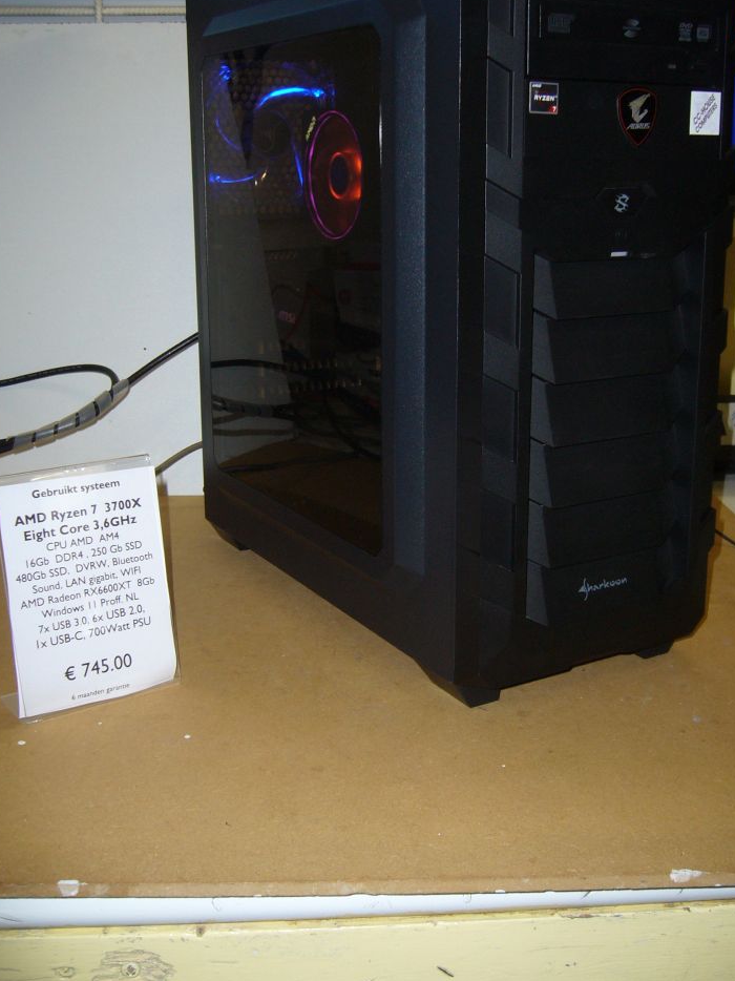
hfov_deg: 35.9
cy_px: 452
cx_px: 387
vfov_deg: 46.8
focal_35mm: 40
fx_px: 1133
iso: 100
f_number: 2.8
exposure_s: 1/30
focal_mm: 5.8
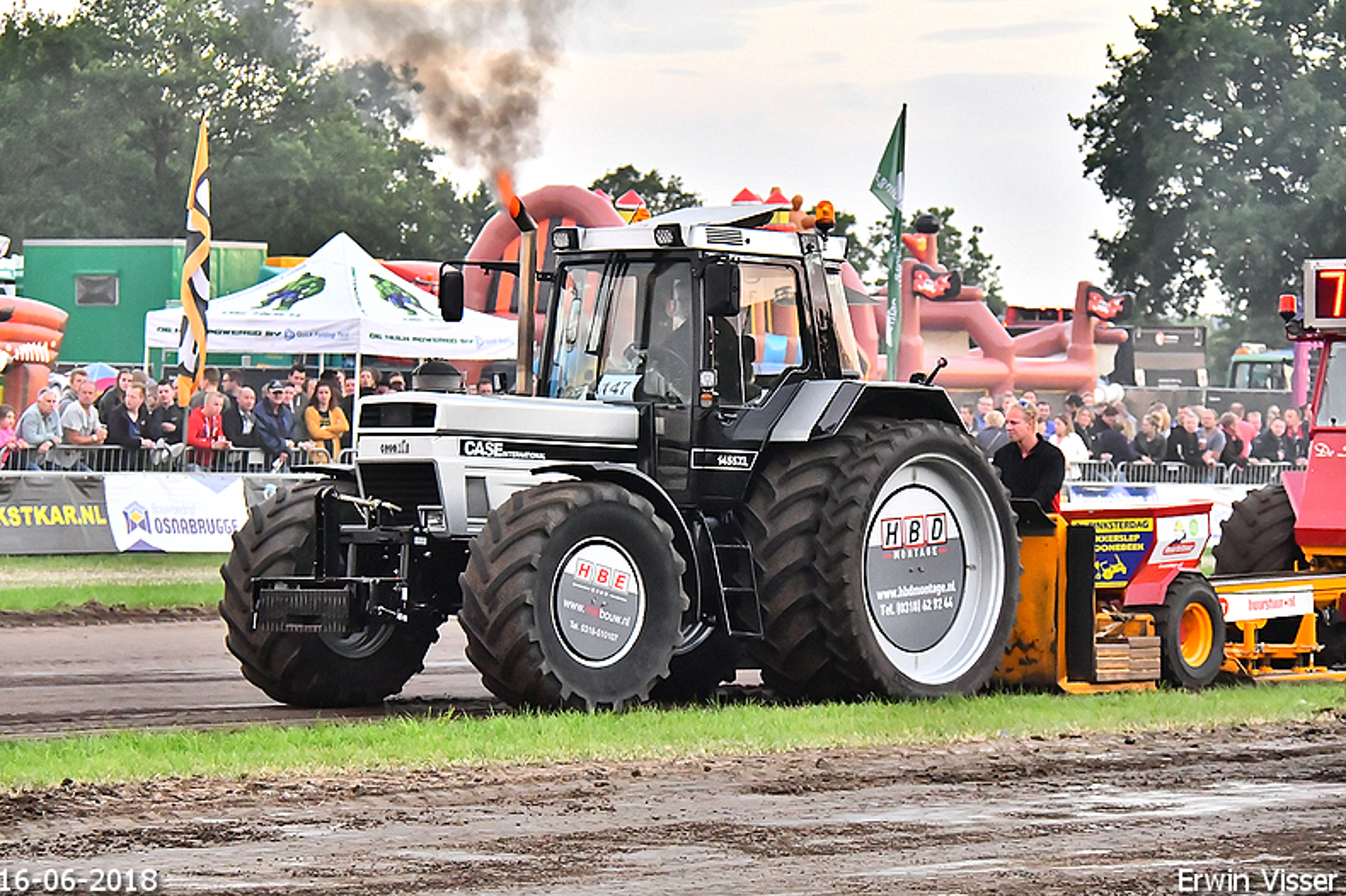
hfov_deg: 12.9
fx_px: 5961
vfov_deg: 8.6
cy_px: 444
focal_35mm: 160
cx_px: 668
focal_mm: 105
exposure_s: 1/400
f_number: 5.6
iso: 5000
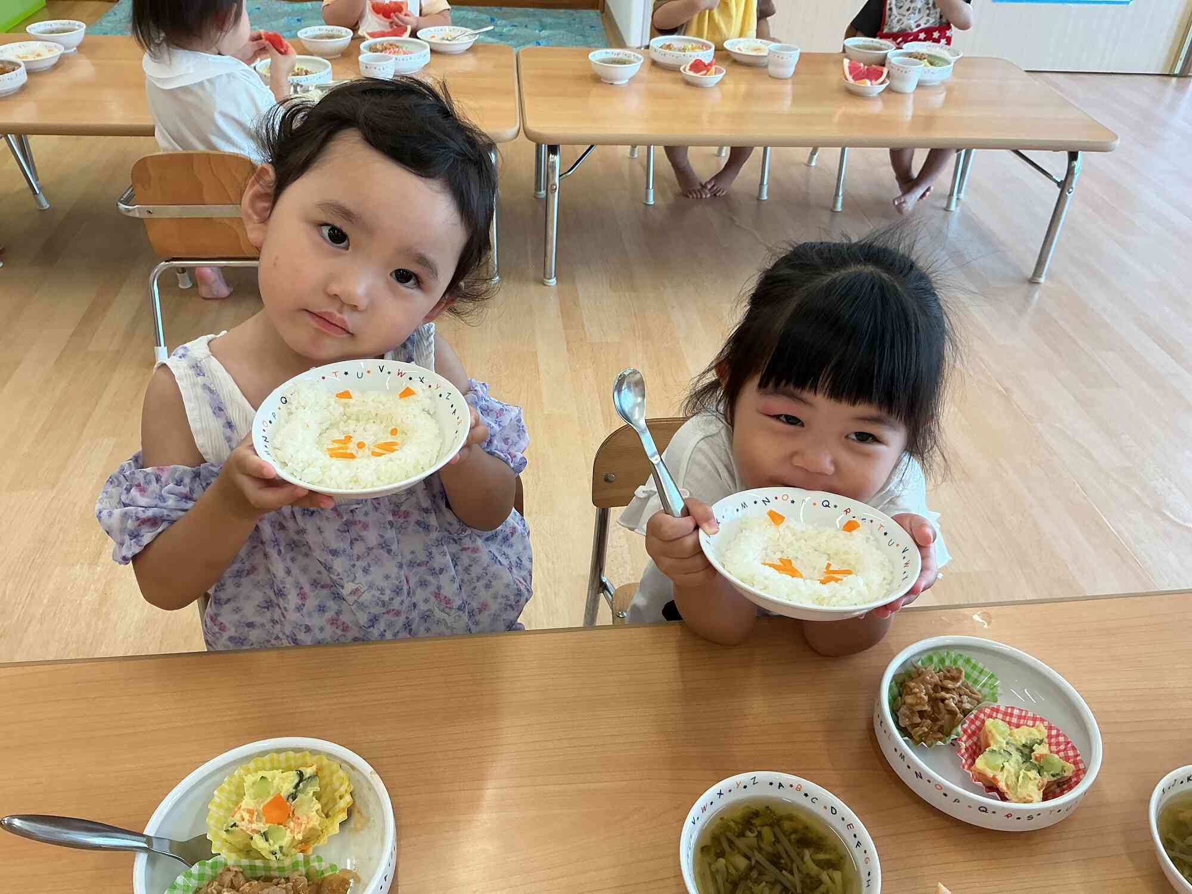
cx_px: 596
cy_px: 447
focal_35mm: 29
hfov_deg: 61.7
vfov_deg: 48.2
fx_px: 999
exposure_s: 1/120
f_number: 1.8
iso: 40
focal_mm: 3
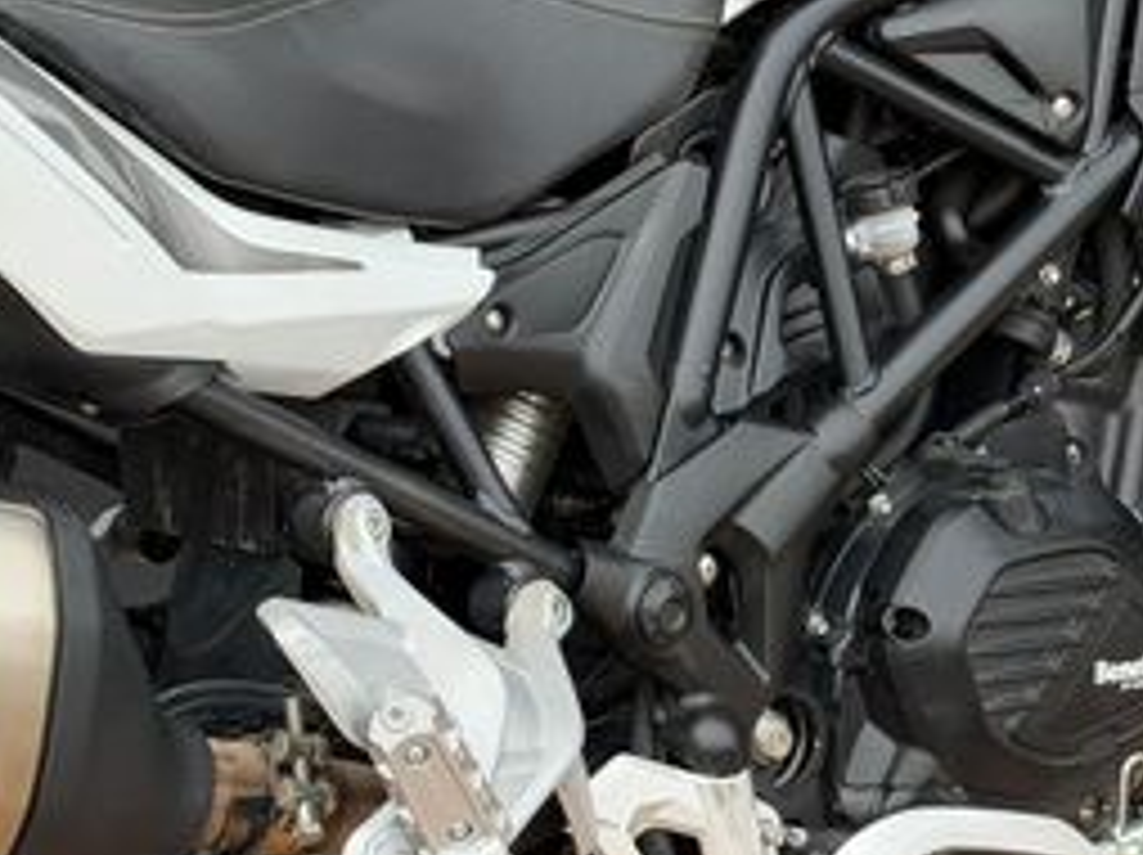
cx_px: 788
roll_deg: +1.0
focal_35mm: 121
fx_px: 3992
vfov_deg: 12.2
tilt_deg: -24.8
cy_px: 423
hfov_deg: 16.3
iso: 100
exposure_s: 1/519
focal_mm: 6.76
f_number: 1.78
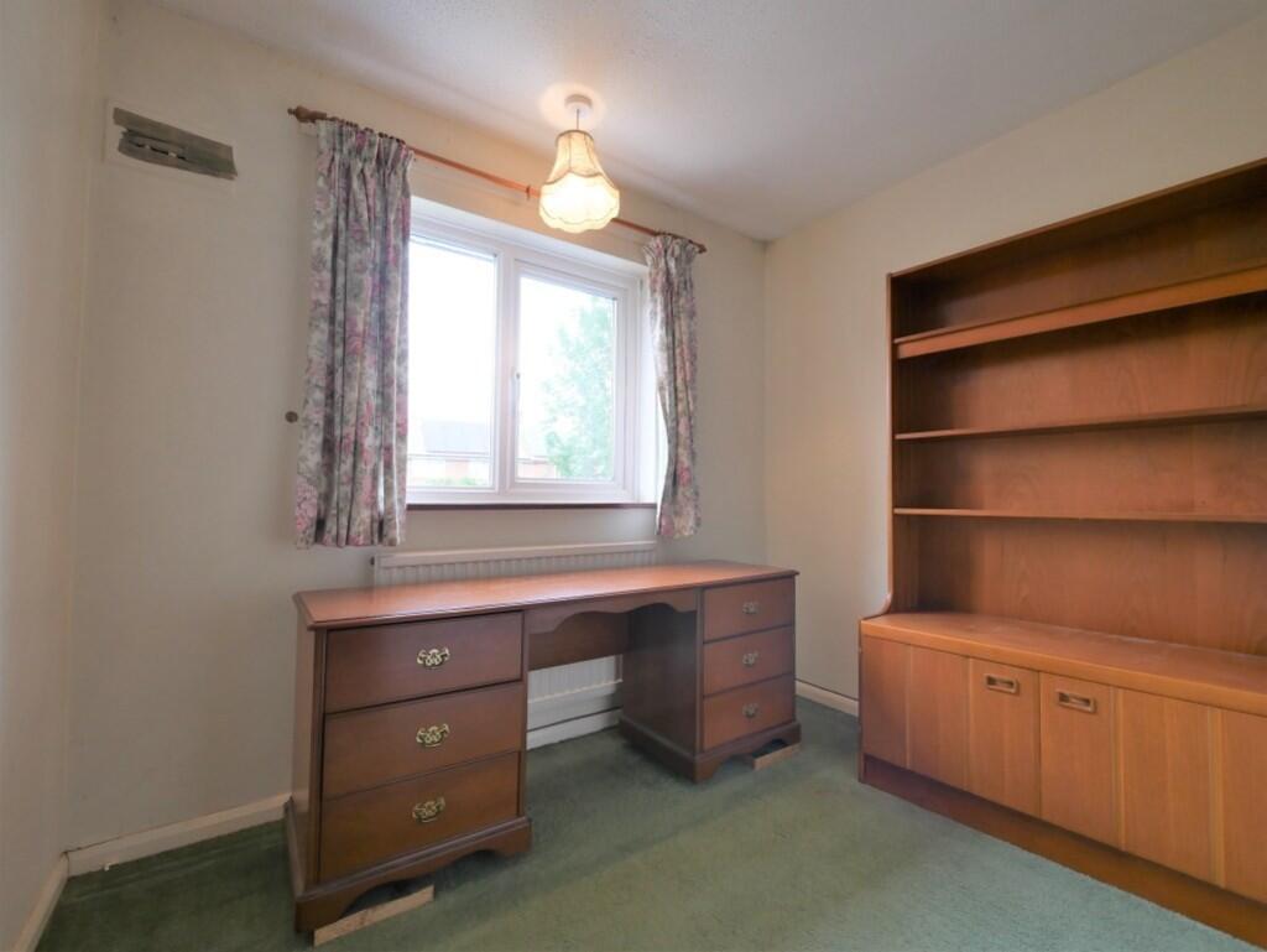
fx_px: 513
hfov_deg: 102.0
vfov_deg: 85.7
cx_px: 634
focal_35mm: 14
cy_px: 476
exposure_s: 1/80
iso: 200
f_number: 4
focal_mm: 7
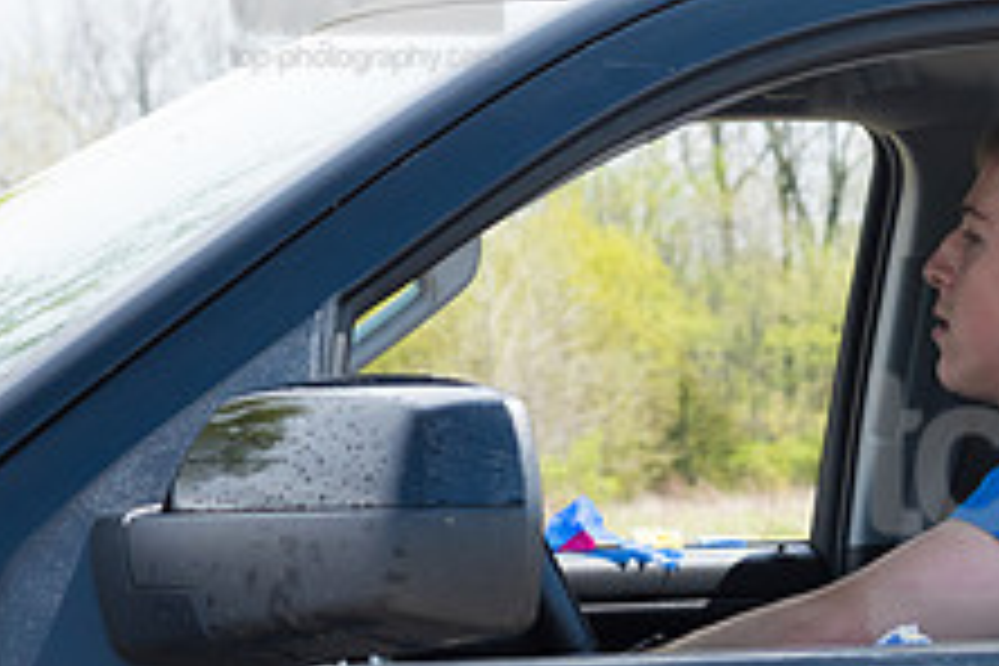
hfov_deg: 11.1
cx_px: 1008
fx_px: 5078
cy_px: 533
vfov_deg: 7.5
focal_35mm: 183
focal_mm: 70
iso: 1000
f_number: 7.1
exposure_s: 1/800
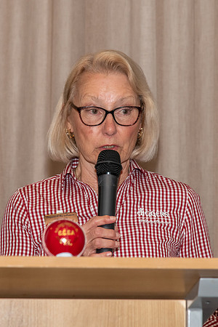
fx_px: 1914
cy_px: 136
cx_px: 128
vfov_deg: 9.8
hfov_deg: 6.5
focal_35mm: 211
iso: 800
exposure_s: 1/60
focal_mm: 120
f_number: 5.6
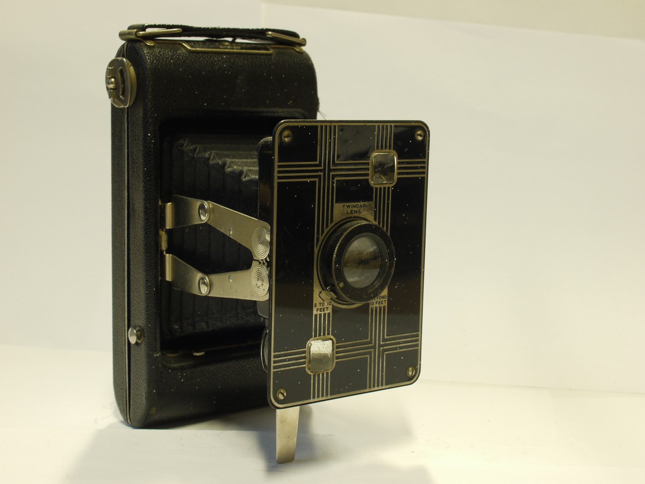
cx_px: 322
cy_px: 242
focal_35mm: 60
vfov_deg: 24.4
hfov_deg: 32.2
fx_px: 1118
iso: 400
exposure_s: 1/8
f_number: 9
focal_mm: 30
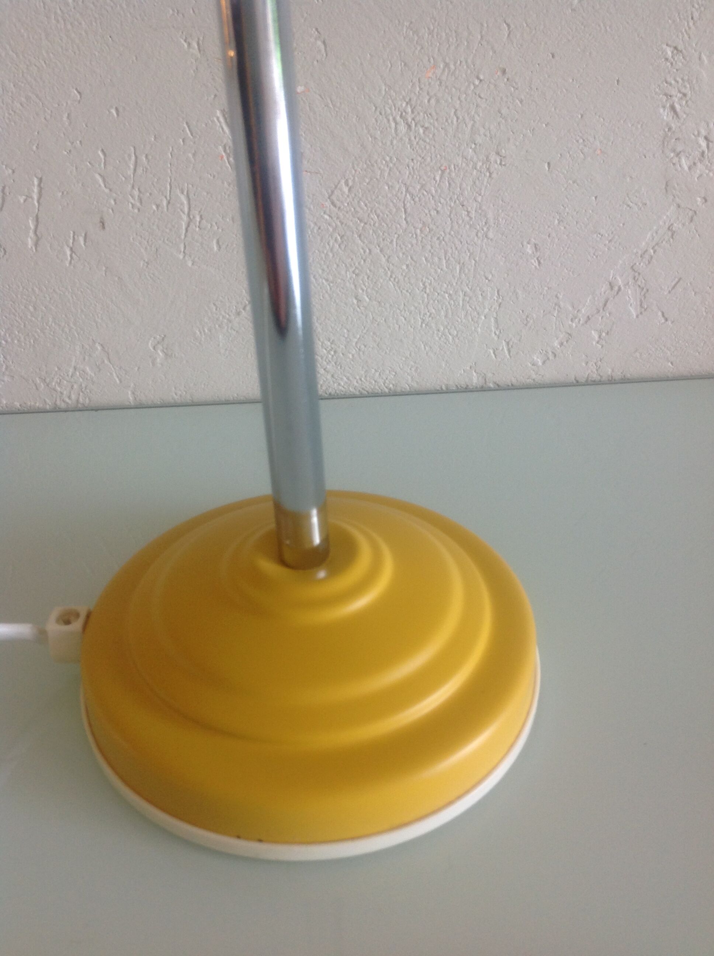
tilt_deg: -32.1
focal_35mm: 35
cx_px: 357
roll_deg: +2.5
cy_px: 478
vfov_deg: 52.7
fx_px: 965
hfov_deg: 40.6
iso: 64
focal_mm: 4.28
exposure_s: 1/15
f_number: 2.4
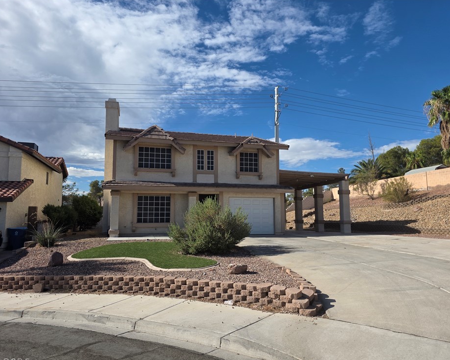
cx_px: 227
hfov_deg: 68.1
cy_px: 183
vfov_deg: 56.8
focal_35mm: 25
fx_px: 333
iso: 80
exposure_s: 1/7944
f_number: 1.7
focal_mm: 6.3
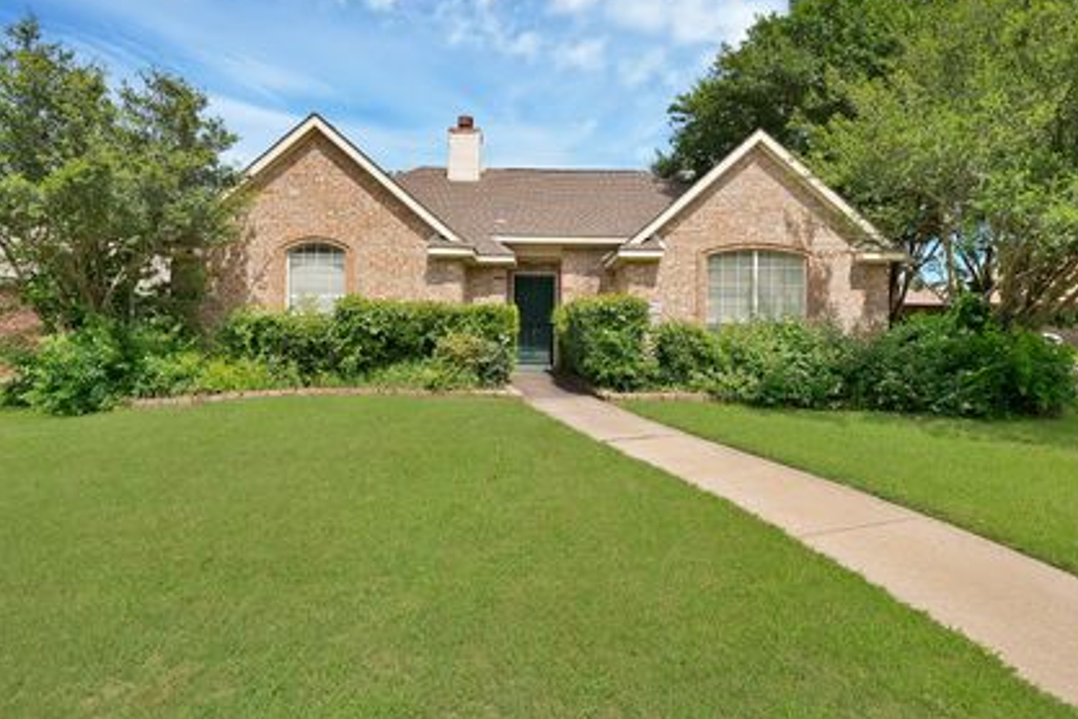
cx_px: 520
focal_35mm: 18
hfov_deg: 90.0
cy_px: 310
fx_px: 539
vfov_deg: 67.1
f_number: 9
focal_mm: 15
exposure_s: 1/400
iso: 640
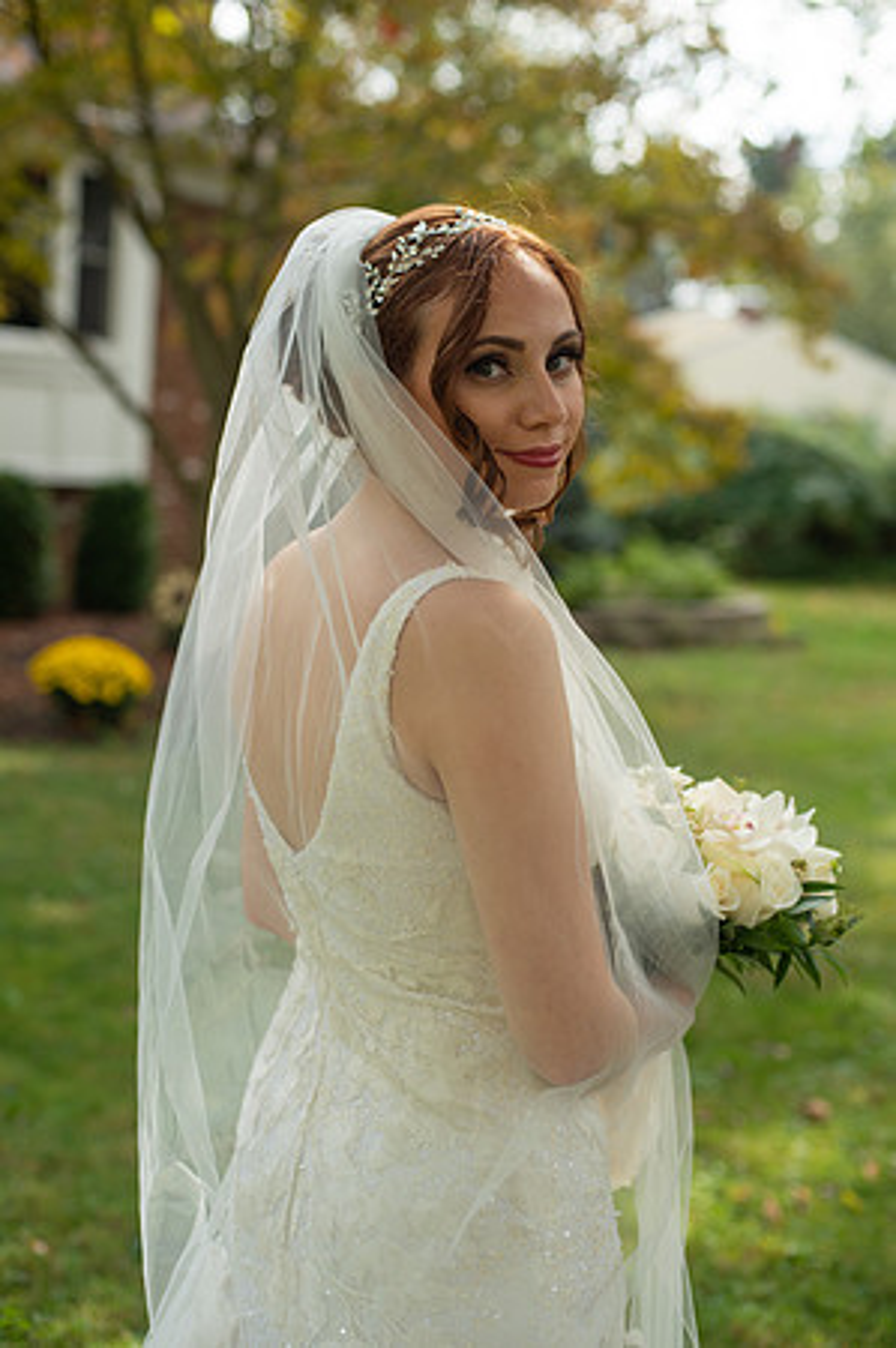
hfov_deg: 26.9
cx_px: 448
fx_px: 1871
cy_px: 674
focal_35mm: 50
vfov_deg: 39.6
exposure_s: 1/1600
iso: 320
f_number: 3.2
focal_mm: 50
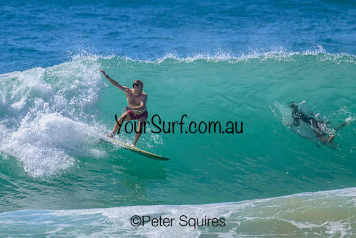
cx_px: 153
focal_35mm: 914
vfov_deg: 1.5
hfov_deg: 2.3
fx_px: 9042
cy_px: 102
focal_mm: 800
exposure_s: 1/2000
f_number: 11
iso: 1000
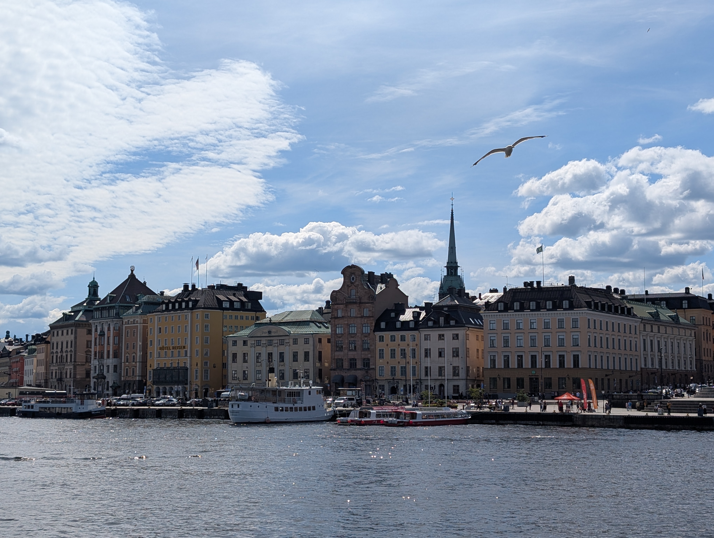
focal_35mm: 49
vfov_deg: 29.7
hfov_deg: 38.9
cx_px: 357
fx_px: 1012
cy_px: 269
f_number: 1.68
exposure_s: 1/2933
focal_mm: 6.9
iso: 23
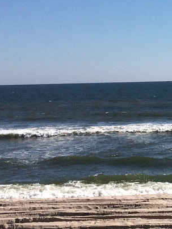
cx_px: 326
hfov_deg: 11.7
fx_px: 761
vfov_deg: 17.0
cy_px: 52
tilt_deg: -0.5
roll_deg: +1.8
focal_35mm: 115
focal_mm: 4.15
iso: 32
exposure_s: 1/4566
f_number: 2.2
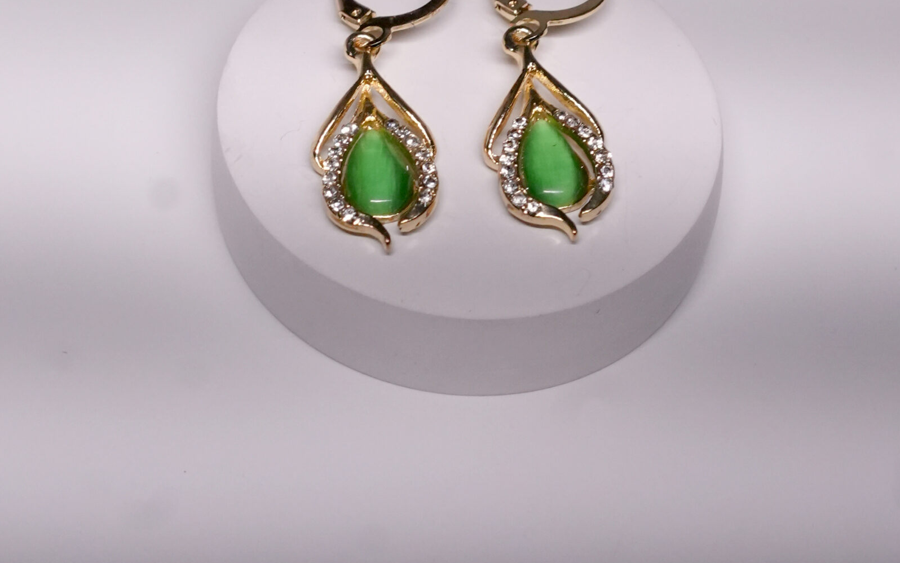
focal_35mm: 85
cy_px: 20
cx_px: 467
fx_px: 2085
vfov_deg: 15.1
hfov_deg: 24.4
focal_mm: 35
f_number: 7.1
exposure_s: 1/100
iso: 3200
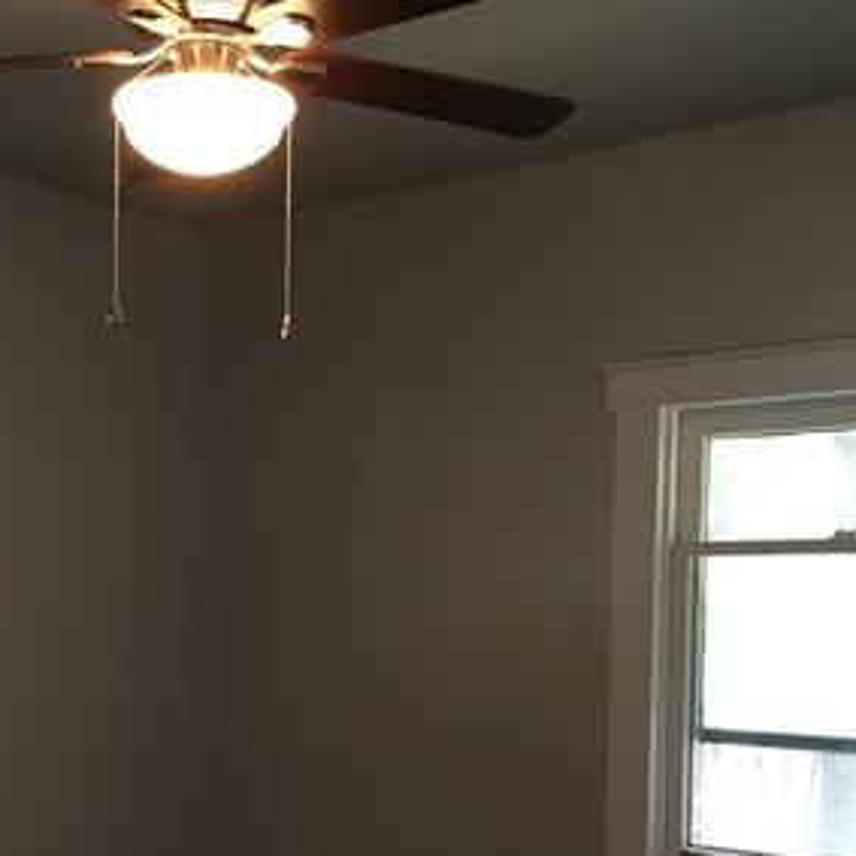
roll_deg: -0.8
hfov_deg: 29.1
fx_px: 1623
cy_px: 653
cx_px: 206
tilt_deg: -1.3
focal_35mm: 58
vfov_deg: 29.1
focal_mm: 4.15
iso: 80
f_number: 2.2
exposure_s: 1/15
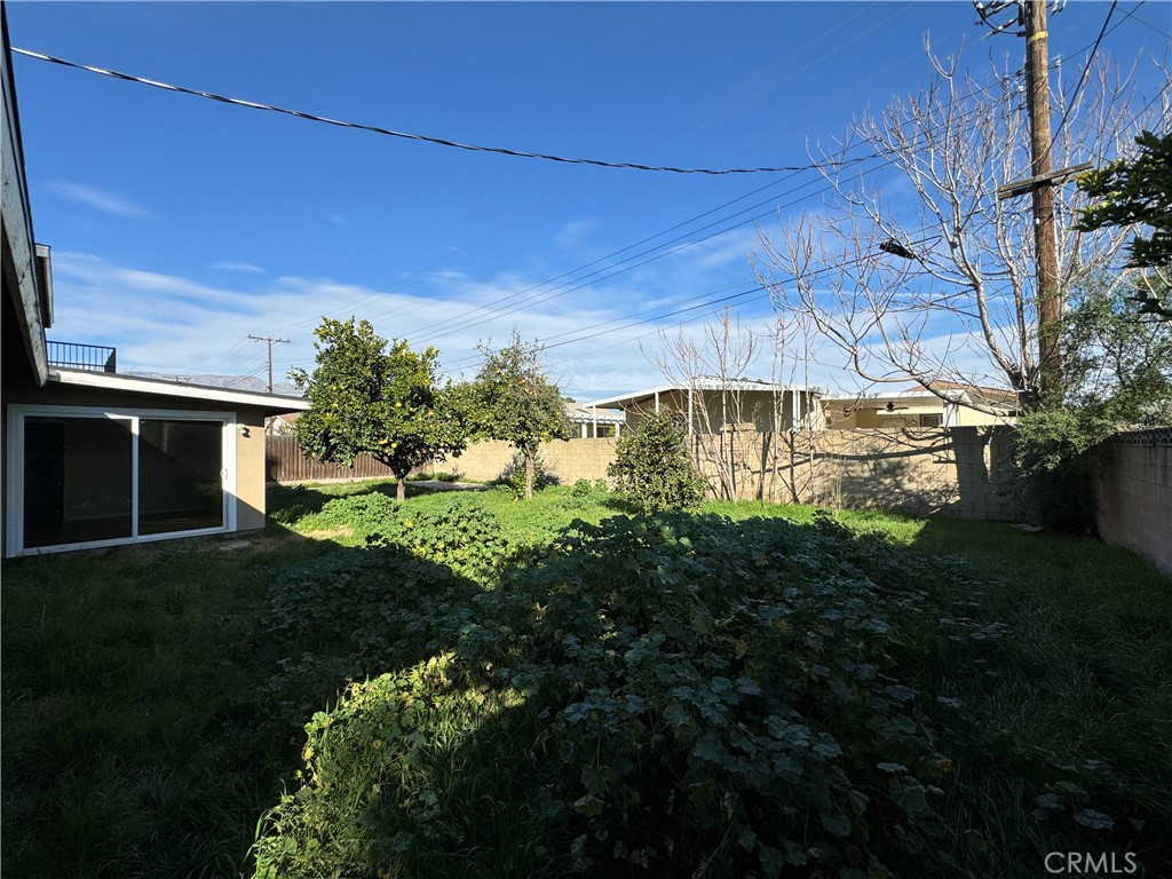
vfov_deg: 85.7
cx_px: 586
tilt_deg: +1.1
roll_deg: +0.9
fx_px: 474
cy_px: 440
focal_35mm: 14
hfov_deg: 102.1
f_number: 2.2
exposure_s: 1/1832
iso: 50
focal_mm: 2.22
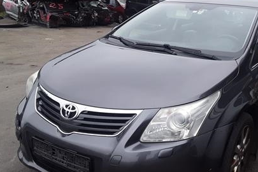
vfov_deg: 29.2
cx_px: 182
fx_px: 330
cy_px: 96
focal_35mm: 46
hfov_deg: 41.9
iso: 40
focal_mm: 2.91
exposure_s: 1/406
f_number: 1.9
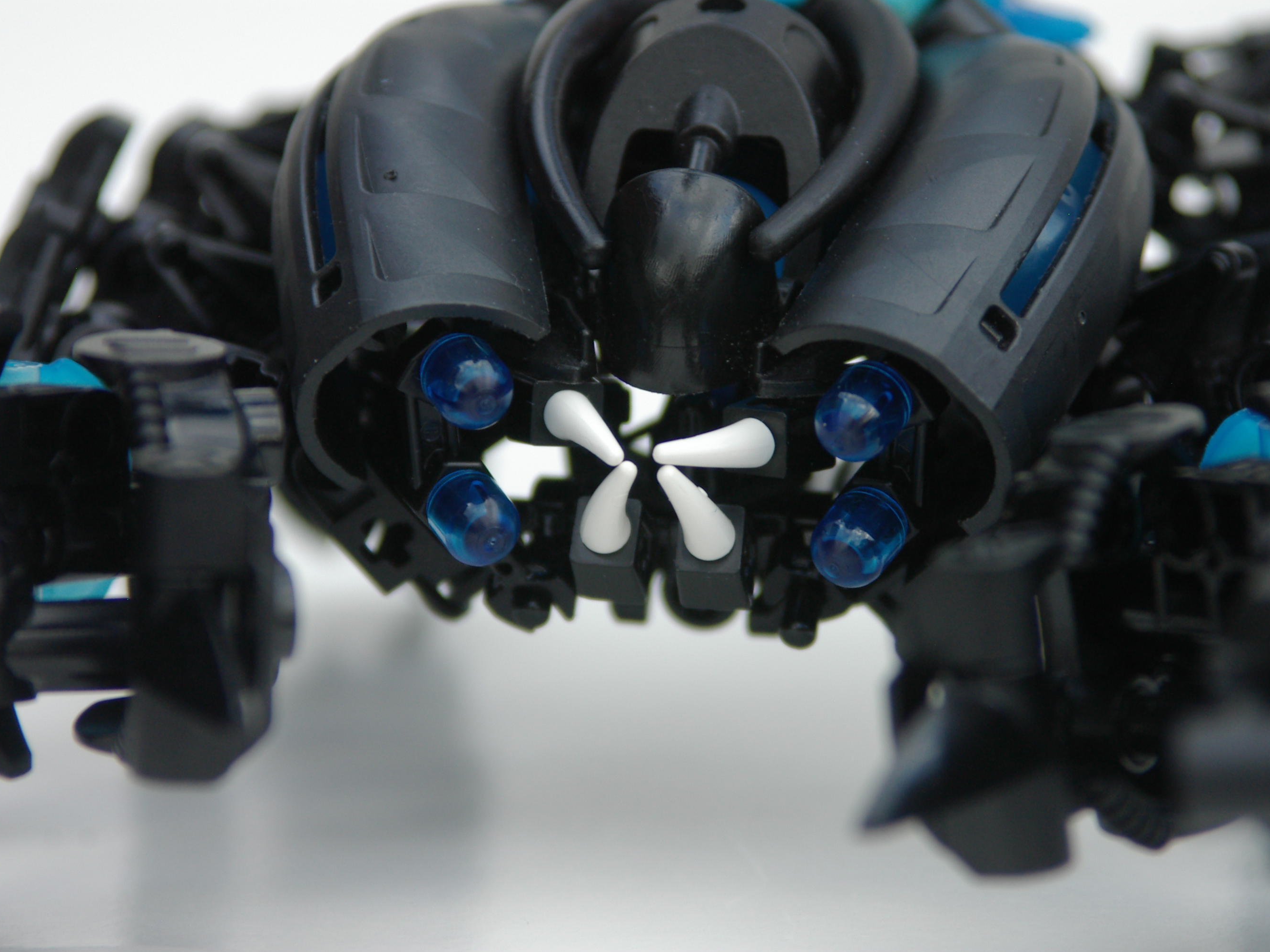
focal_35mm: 220
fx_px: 8055
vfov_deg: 6.8
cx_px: 633
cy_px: 476
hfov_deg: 9.0
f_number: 5.6
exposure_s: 1/180
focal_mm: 135
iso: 400
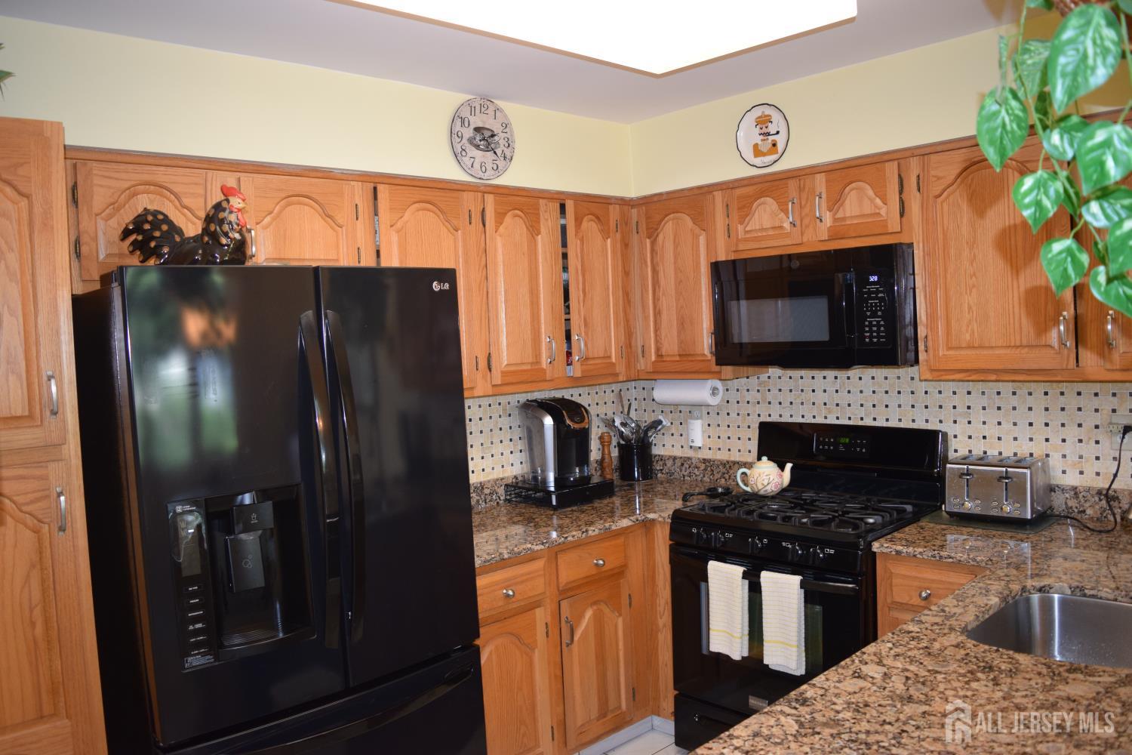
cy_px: 378
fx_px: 849
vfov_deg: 47.9
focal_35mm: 27
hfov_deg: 67.4
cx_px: 566
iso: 800
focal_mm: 18
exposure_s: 1/60
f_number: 4
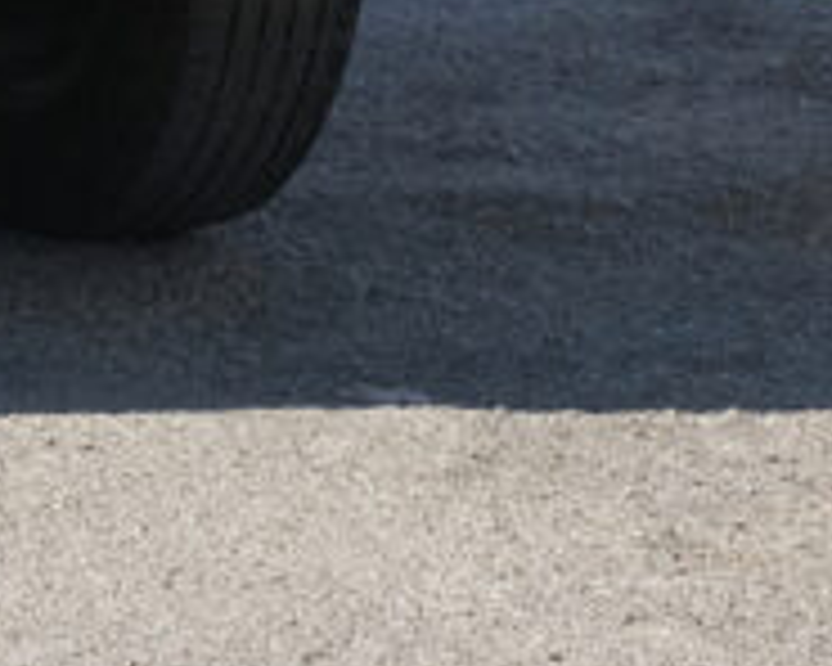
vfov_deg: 4.4
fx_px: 8569
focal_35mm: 348
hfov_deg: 5.4
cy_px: -646
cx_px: -819
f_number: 9
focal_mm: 44.5
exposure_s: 1/180
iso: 160
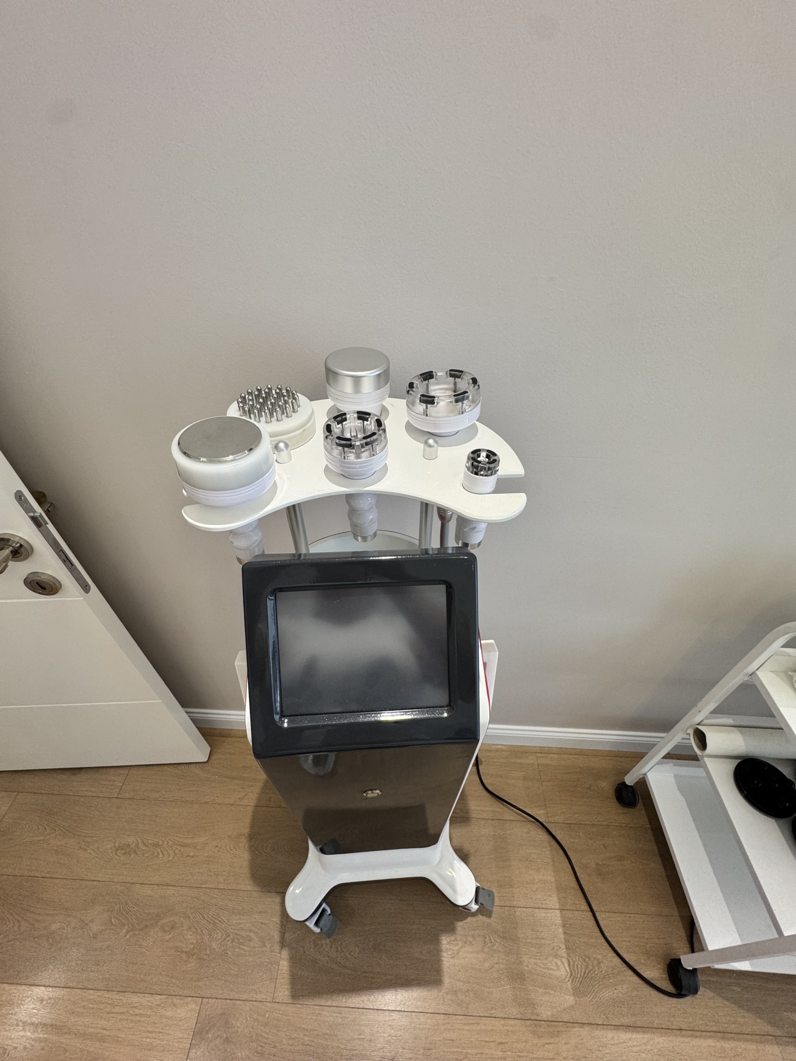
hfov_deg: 85.7
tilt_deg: -41.4
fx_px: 429
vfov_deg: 102.1
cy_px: 530
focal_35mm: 14
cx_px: 398
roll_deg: -0.9
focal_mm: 2.22
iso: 125
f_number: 2.2
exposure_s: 1/99
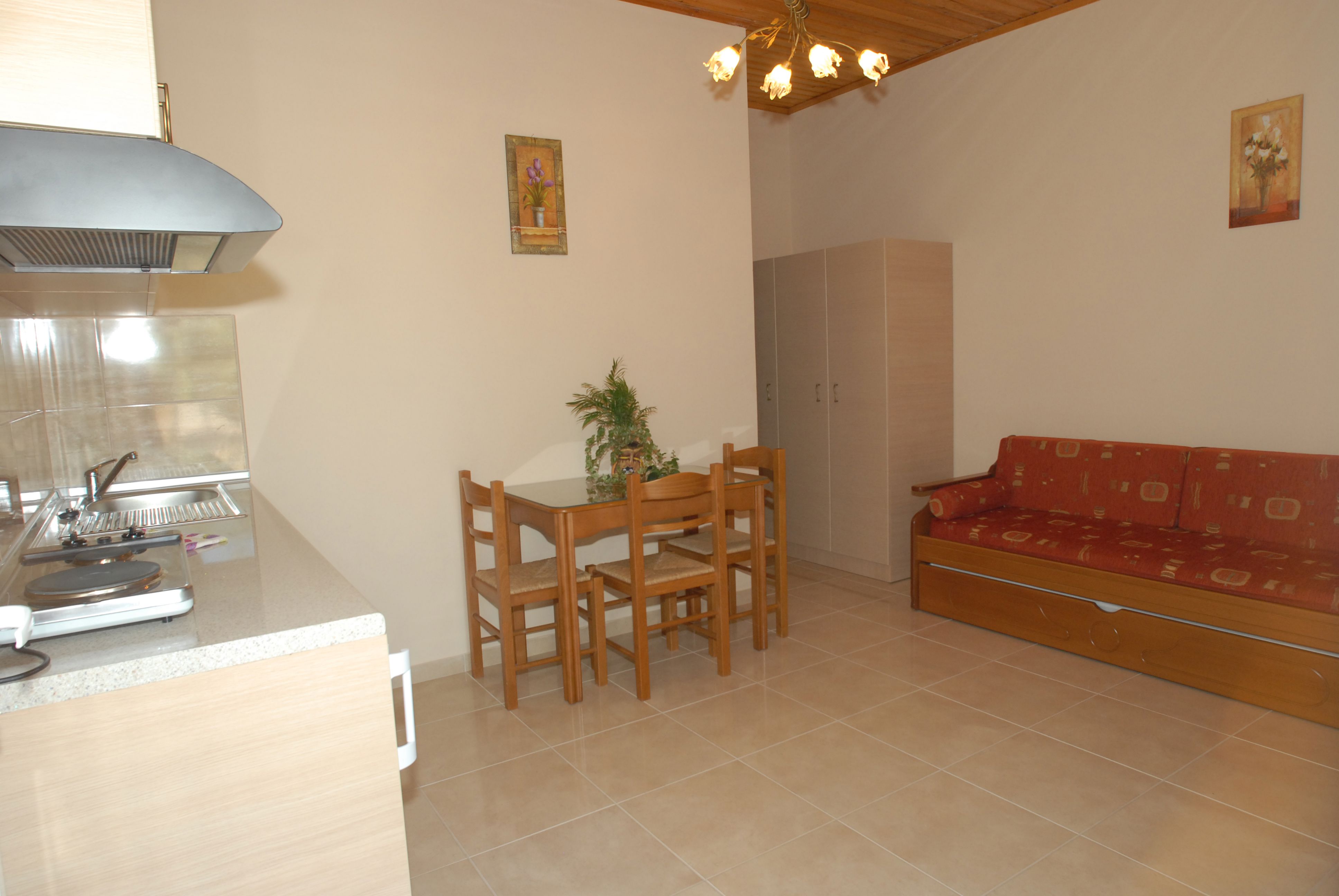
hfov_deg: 81.1
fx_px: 782
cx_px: 670
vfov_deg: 59.6
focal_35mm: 21
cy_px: 448
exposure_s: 1/60
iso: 400
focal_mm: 14
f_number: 5
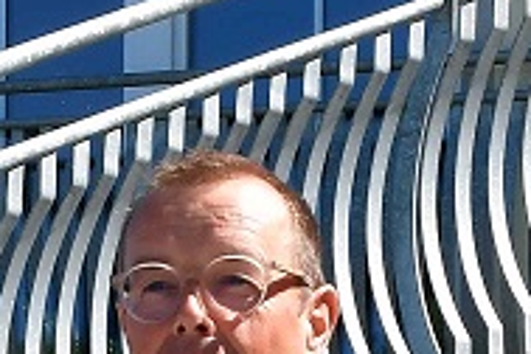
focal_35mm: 294
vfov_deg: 4.6
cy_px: 775
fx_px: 4336
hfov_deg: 7.0
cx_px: 174
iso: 360
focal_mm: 27
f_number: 10
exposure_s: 1/250
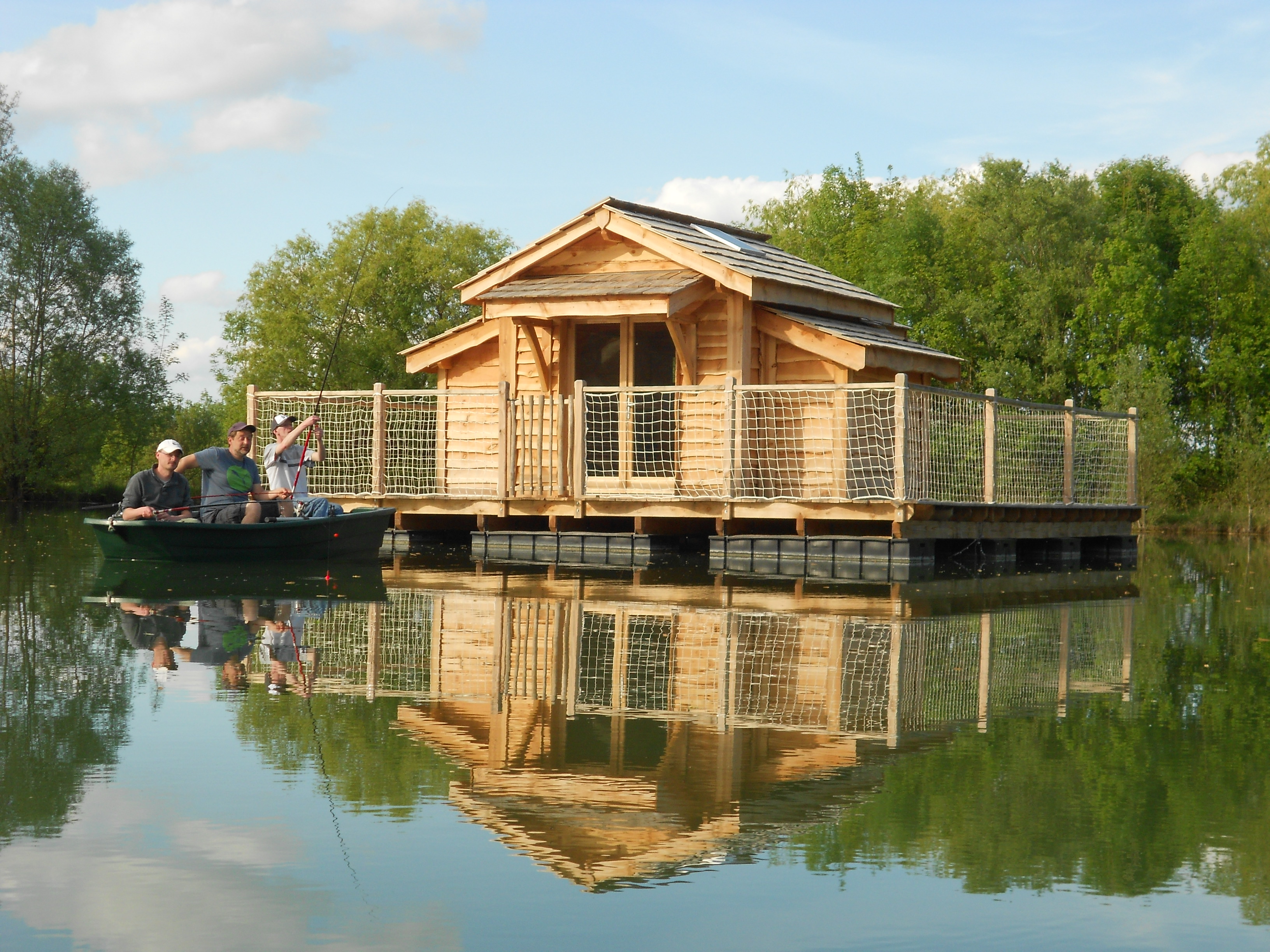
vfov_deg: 22.3
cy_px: 476
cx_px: 635
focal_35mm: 66
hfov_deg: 29.4
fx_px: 2421
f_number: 5.3
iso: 80
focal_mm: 11.6
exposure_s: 1/250
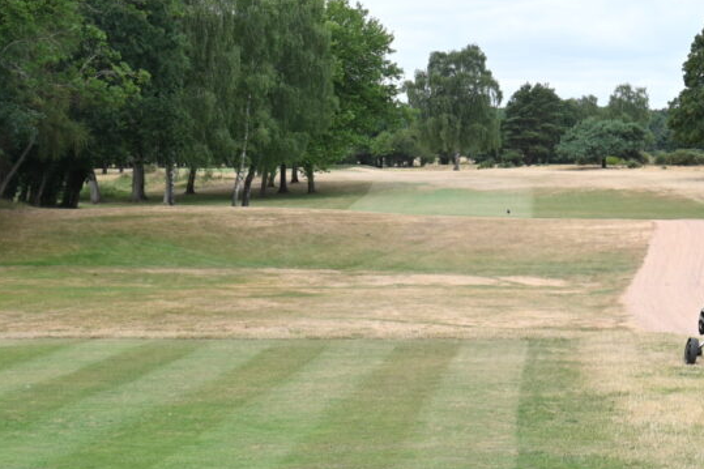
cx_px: 596
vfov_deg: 12.5
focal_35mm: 109
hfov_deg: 18.5
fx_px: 2131
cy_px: 97
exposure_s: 1/100
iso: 200
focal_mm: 43
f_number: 11
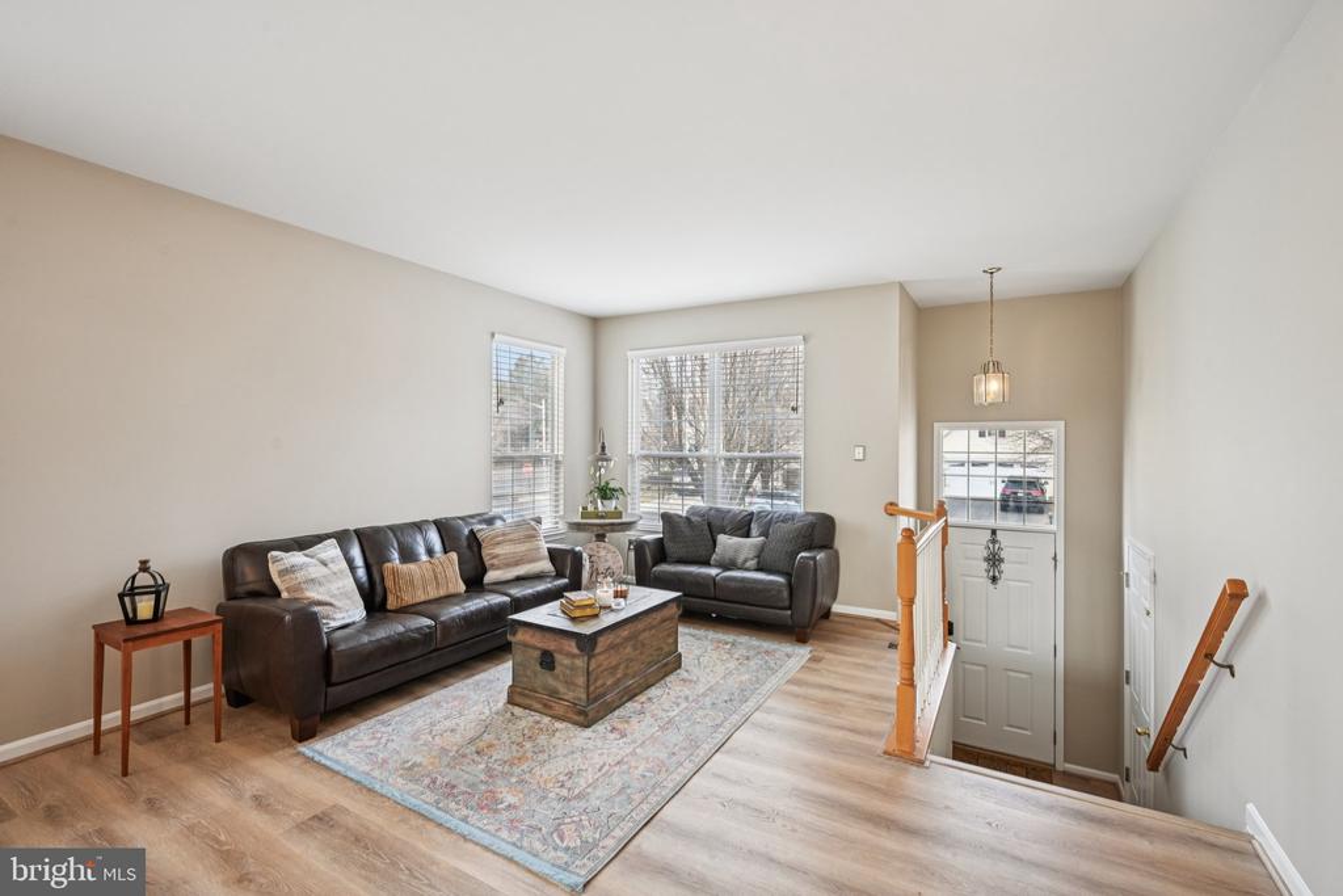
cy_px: 448
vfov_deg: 73.8
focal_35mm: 16
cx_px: 672
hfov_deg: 96.7
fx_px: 597
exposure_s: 1/60
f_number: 8
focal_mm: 16
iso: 800
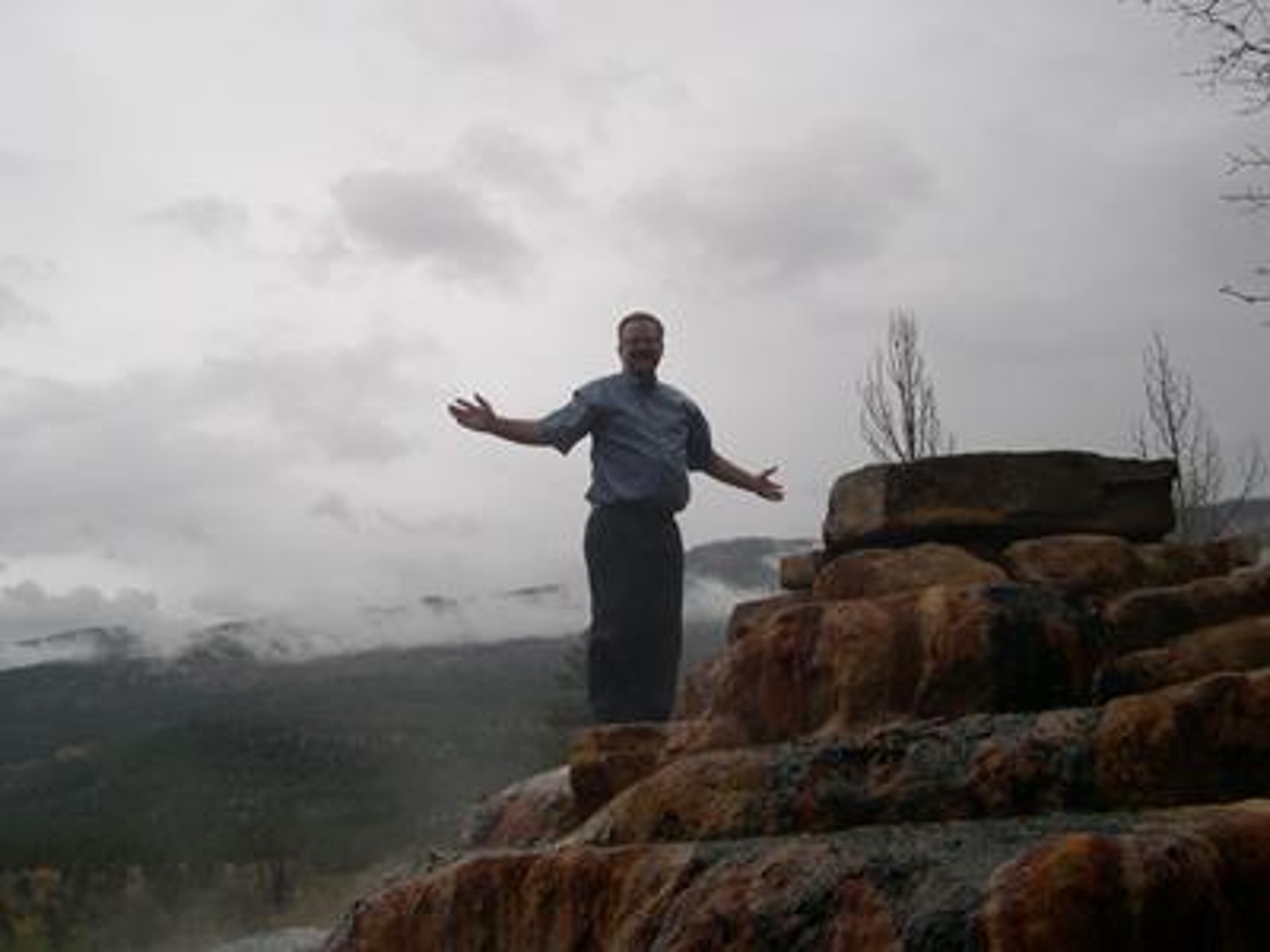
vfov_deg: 37.7
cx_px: 635
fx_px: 1394
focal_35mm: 38
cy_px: 476
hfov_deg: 49.0
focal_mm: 8
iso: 100
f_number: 7.6
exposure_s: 1/104
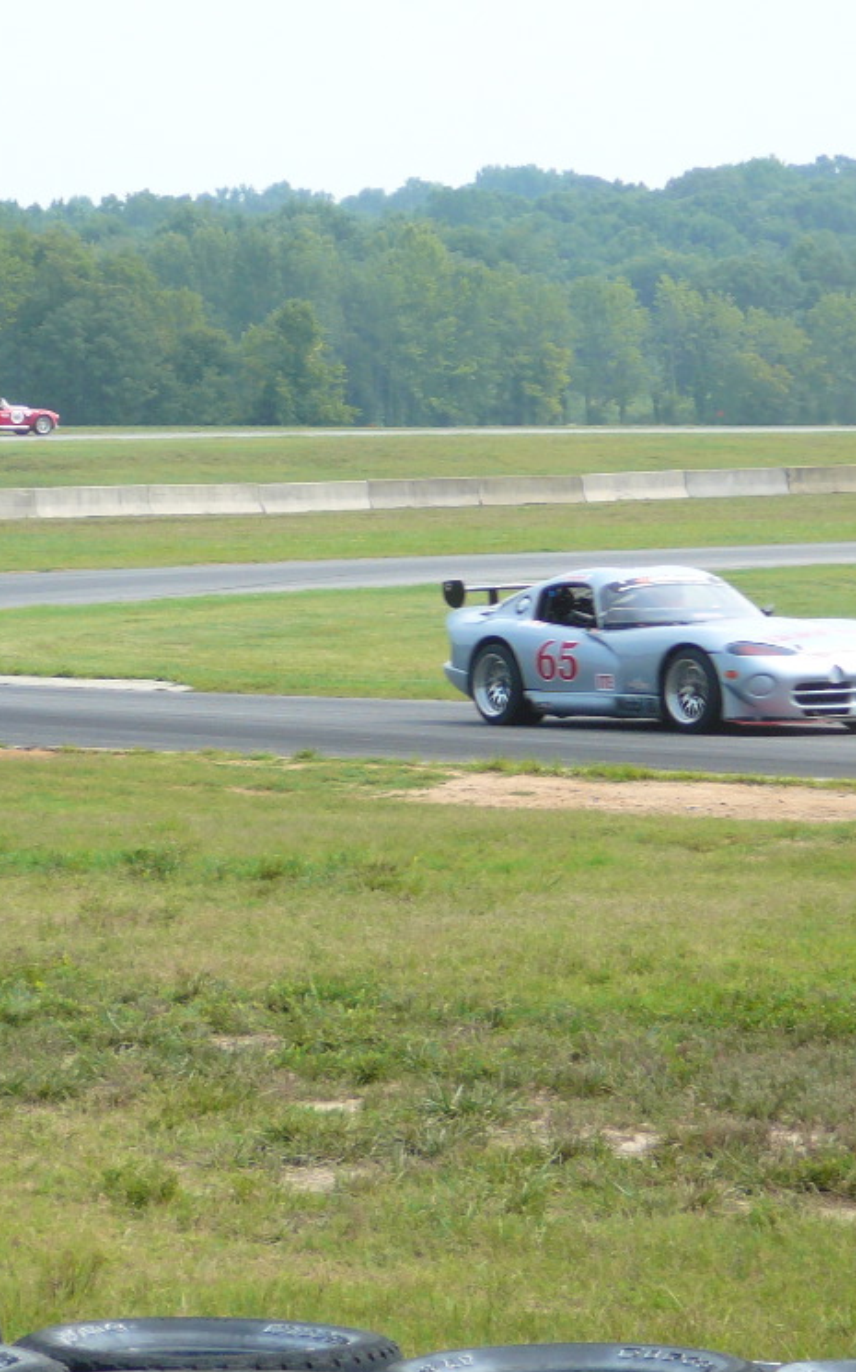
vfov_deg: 10.8
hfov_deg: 6.7
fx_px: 7286
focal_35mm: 195
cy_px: 687
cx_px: 348
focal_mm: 20.4
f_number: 4
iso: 80
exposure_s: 1/320
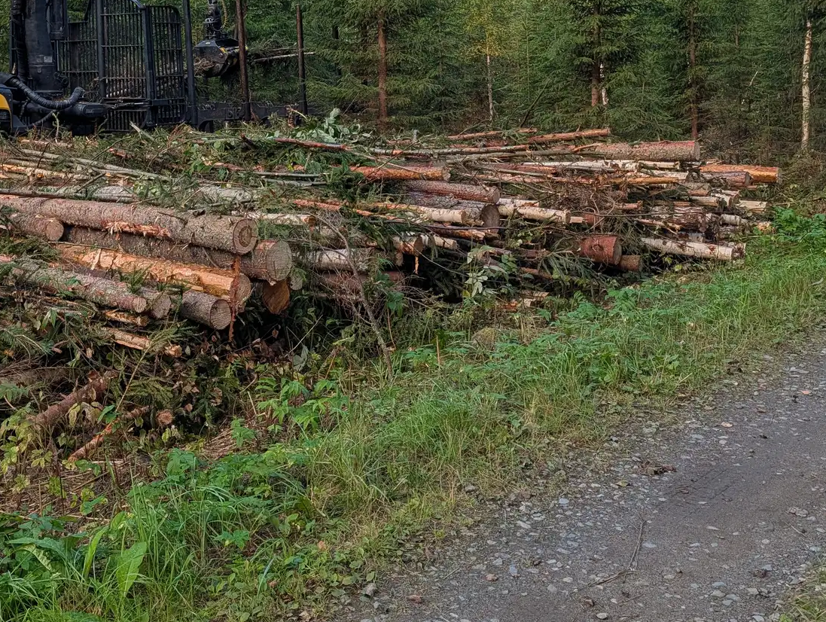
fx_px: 1004
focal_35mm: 42
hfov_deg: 43.5
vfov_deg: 33.3
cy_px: 109
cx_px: 224
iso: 22
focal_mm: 6.9
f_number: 1.68
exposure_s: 1/503
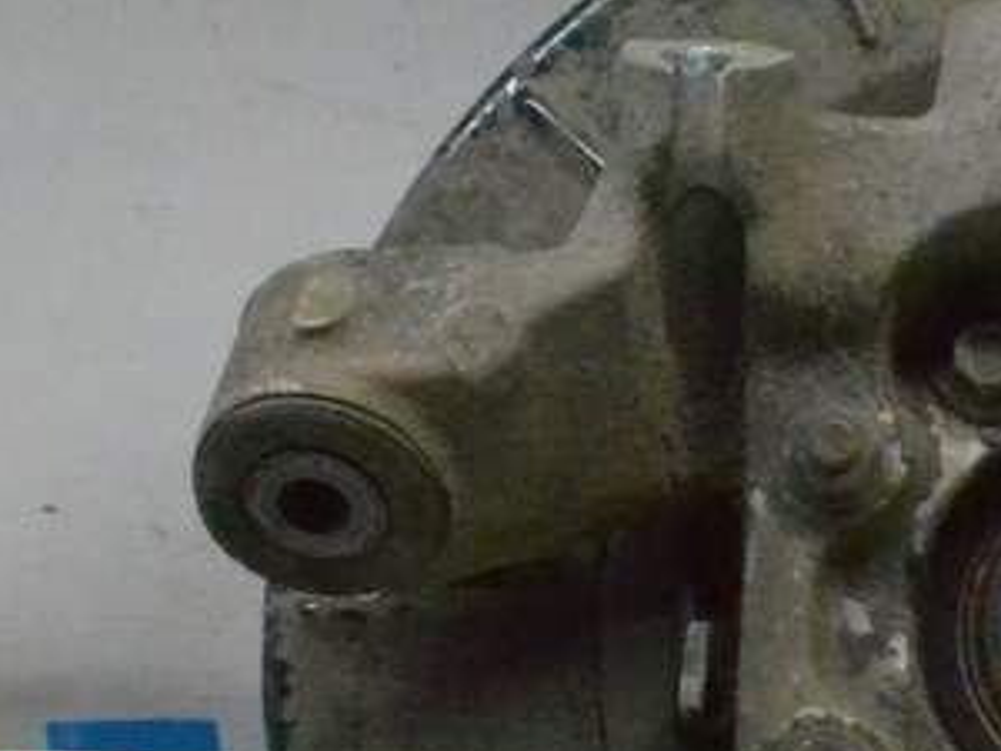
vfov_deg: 10.7
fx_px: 3991
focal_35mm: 138
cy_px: 389
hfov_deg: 14.0
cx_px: 1061
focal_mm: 28
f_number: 13
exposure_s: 1/125
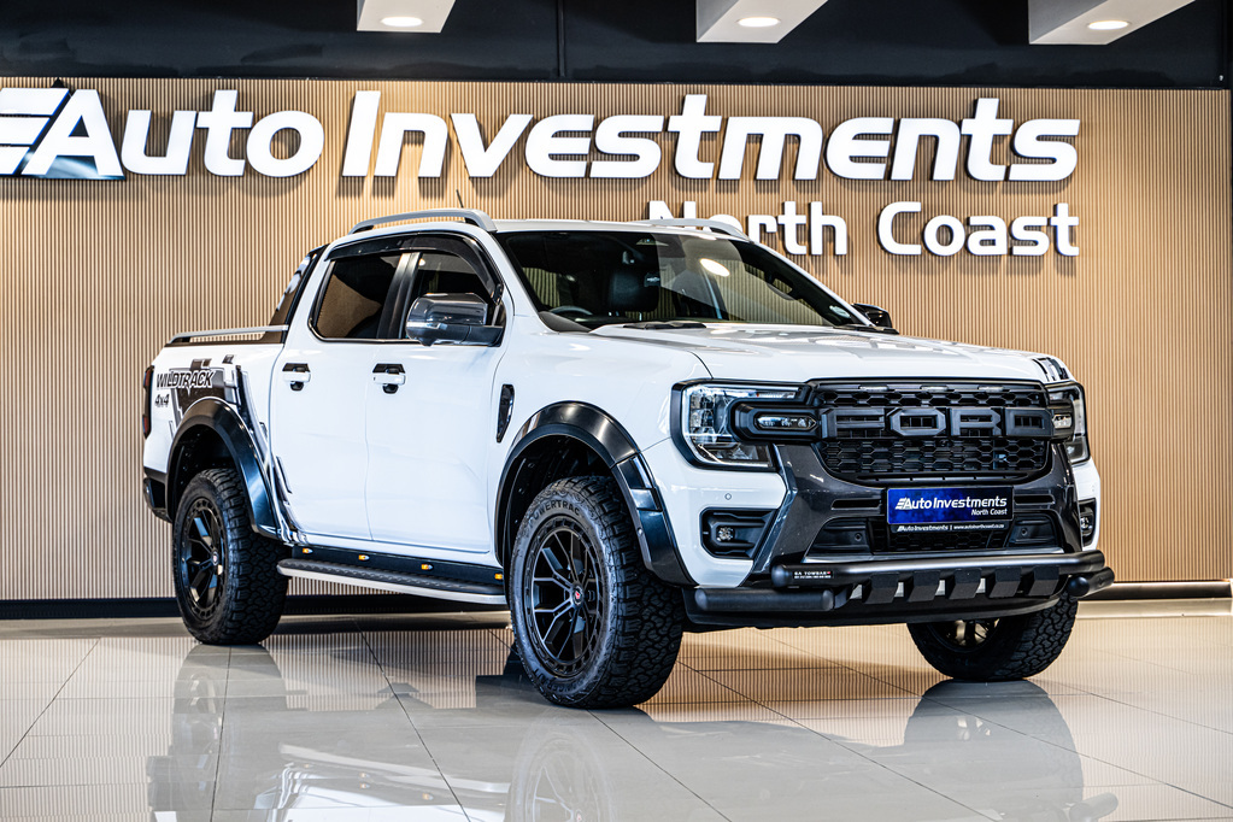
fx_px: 2569
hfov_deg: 27.0
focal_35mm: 75
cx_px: 616
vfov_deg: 18.2
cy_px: 411
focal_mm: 75
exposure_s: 1/100
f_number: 4
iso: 640
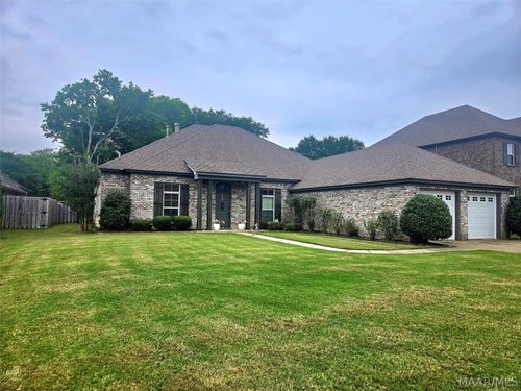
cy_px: 196
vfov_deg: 58.9
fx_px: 346
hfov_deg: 73.9
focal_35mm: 23
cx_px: 260
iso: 25
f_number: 1.8
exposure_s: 1/588
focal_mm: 5.4
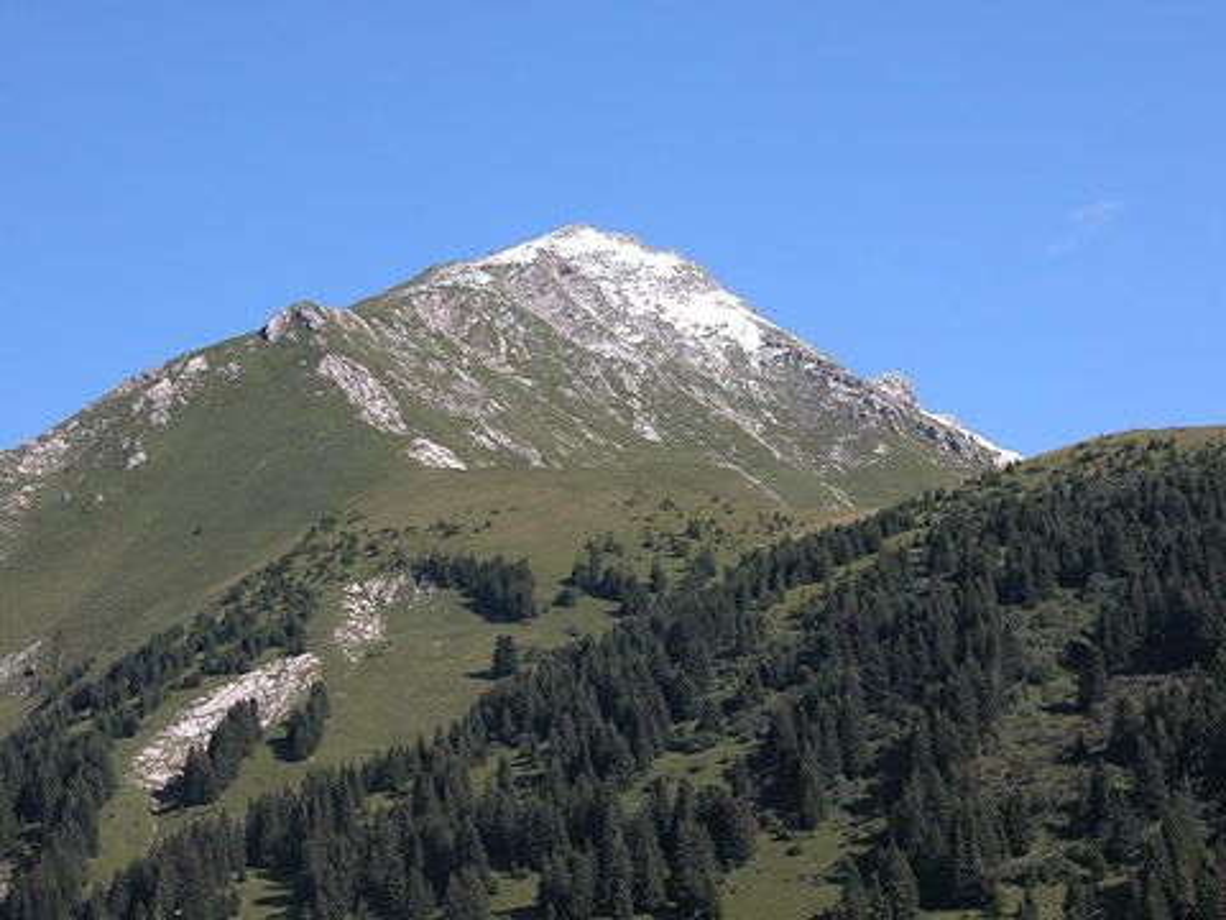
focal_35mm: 107
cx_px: 613
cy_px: 460
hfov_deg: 18.4
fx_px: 3790
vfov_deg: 13.8
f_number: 5.2
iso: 100
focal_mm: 27.3
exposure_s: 1/346
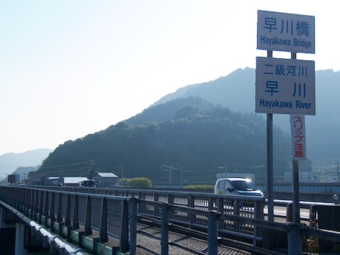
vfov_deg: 23.3
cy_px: 129
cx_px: 169
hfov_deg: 30.7
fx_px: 619
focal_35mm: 63
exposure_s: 1/640
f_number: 5
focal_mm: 11.09
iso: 100
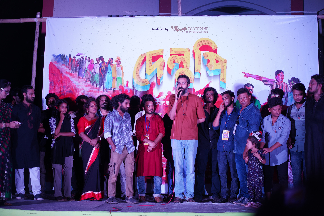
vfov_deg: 24.6
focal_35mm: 55
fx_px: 495
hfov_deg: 36.2
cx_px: 162
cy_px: 108
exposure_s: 1/100
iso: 200
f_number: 2
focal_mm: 55
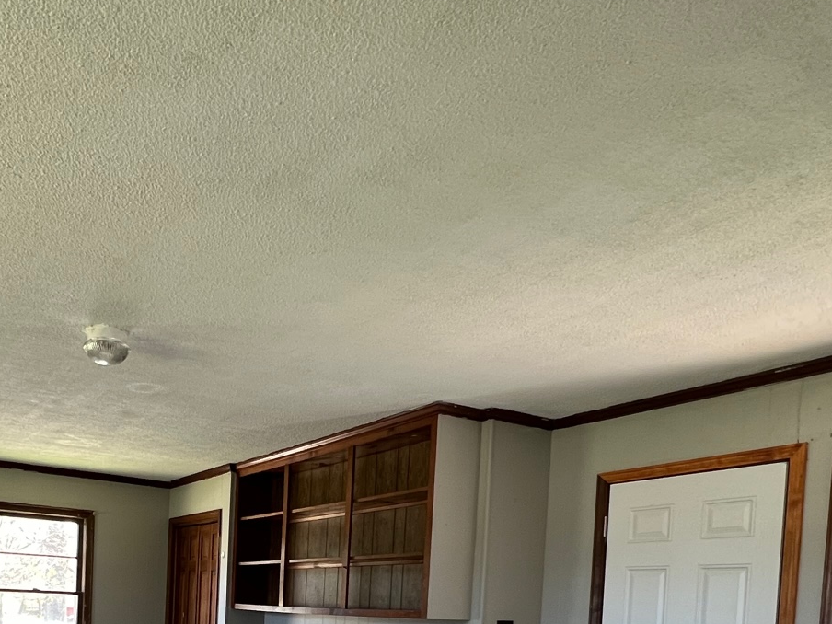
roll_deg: -2.5
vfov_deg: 41.3
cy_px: 638
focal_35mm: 29
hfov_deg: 59.0
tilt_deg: -3.9
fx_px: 697
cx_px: 226
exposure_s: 1/99
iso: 200
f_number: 1.8
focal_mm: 1.57
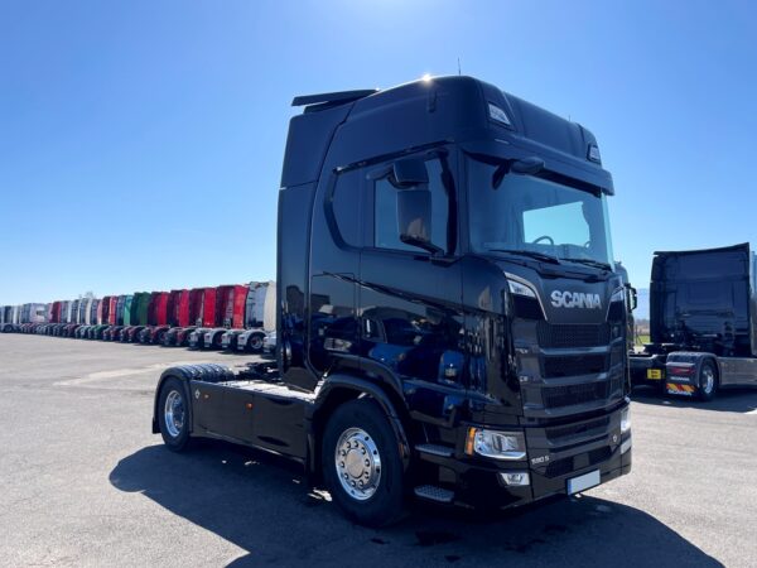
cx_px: 378
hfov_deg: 67.3
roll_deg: -0.2
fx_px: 569
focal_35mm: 26
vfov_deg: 53.1
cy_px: 284
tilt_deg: +3.8
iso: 32
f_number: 1.6
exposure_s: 1/4000
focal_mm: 4.2
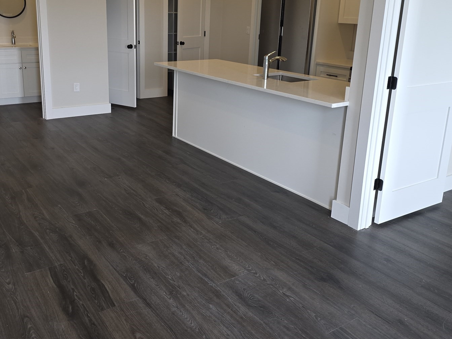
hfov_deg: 52.5
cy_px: 117
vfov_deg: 40.3
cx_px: 194
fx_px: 457
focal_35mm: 35
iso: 40
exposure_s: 1/60
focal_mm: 6.25
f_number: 1.7
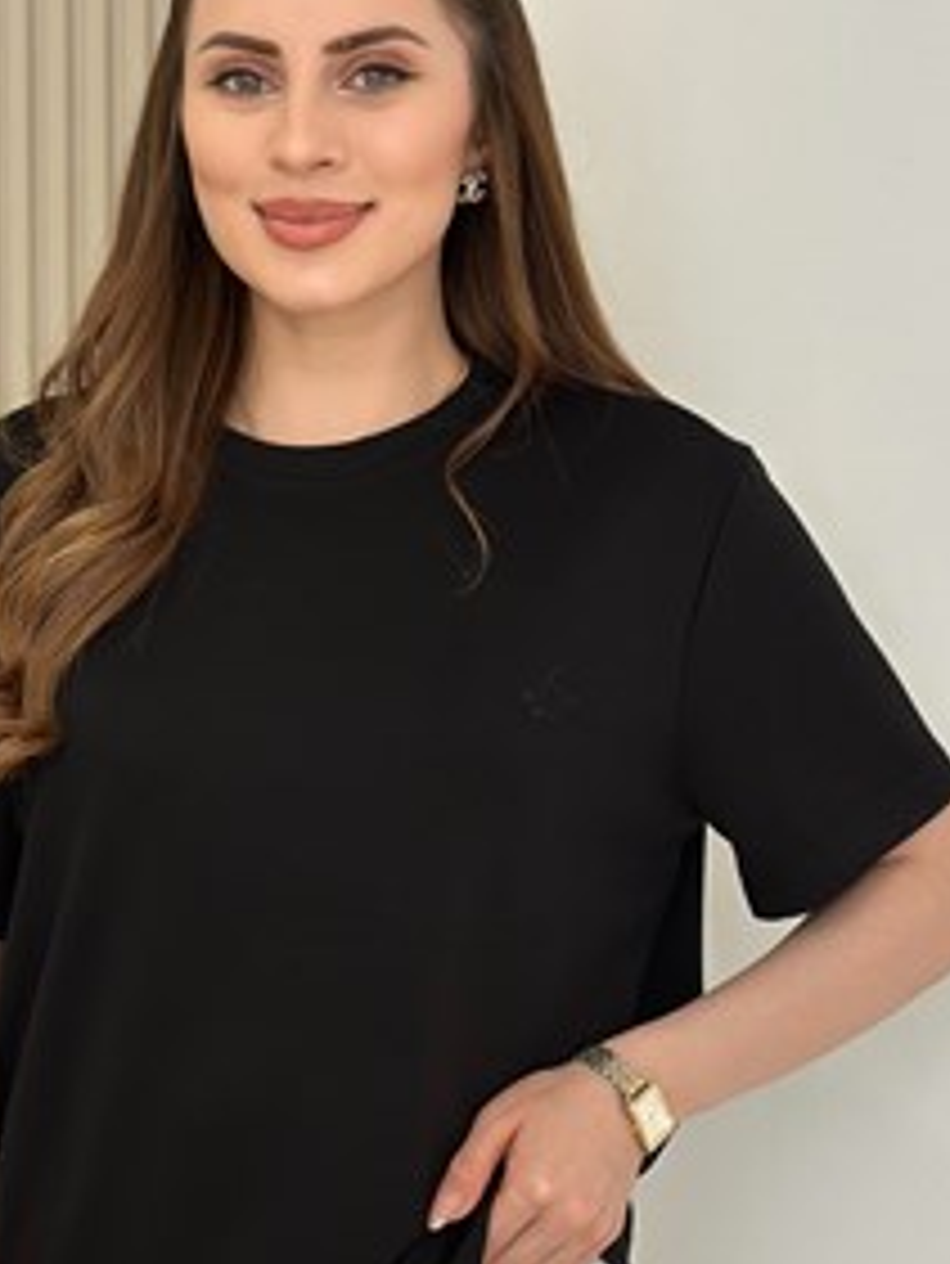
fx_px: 3327
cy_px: 816
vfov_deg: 21.5
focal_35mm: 91
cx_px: 302
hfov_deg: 16.2
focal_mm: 6.86
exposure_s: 1/220
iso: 80
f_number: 1.78
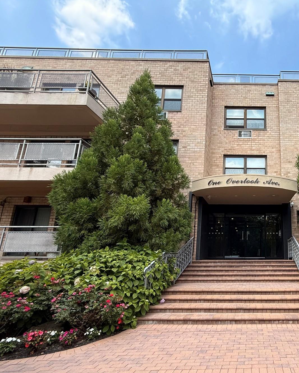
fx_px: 232
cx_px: 256
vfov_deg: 77.4
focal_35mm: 21
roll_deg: -0.6
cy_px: 207
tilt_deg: +12.9
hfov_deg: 58.3
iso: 50
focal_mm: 2.22
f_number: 2.2
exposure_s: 1/490
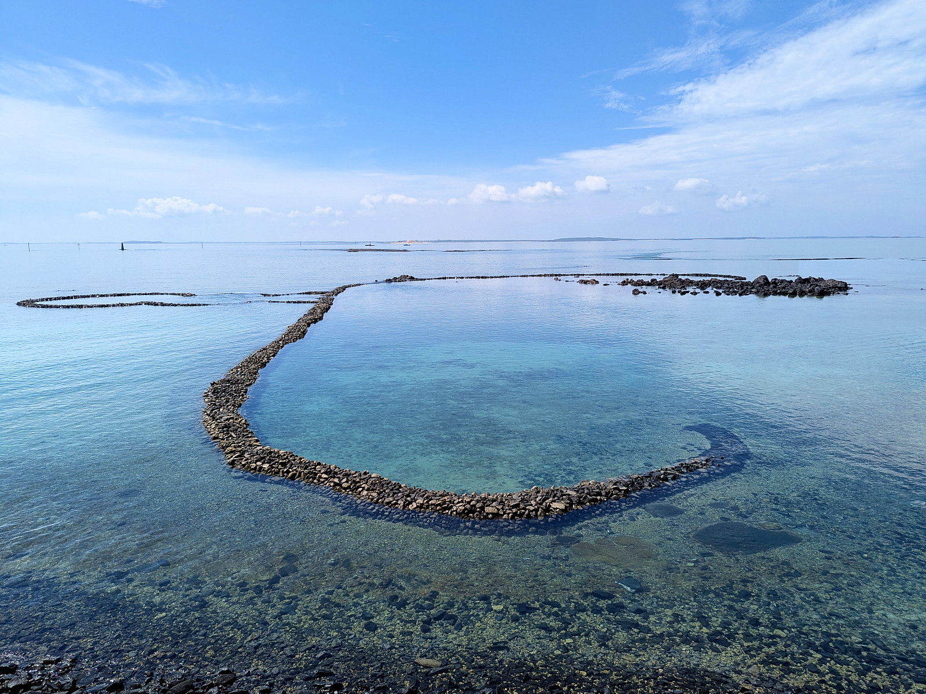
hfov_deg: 71.6
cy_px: 347
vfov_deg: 56.8
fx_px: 642
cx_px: 463
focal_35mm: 24
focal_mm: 6.81
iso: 46
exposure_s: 1/2571
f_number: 1.85
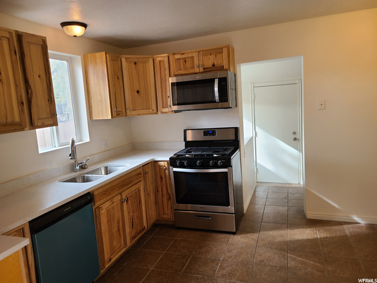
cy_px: 142
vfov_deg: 53.1
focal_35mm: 26
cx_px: 188
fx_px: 283
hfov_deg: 67.3
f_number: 1.8
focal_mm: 5.4
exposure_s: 1/59
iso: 50
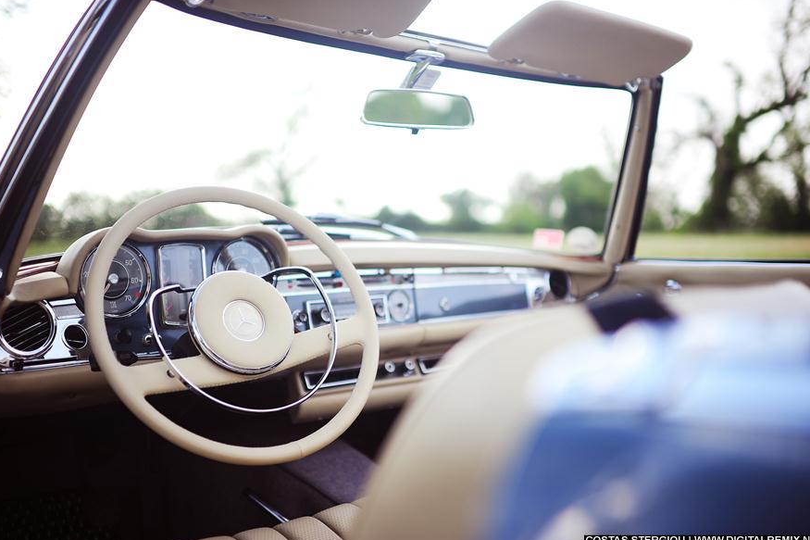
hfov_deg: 53.1
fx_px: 810
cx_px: 412
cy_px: 275
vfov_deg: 36.9
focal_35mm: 36
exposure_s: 1/800
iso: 100
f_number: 1.4
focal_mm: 35
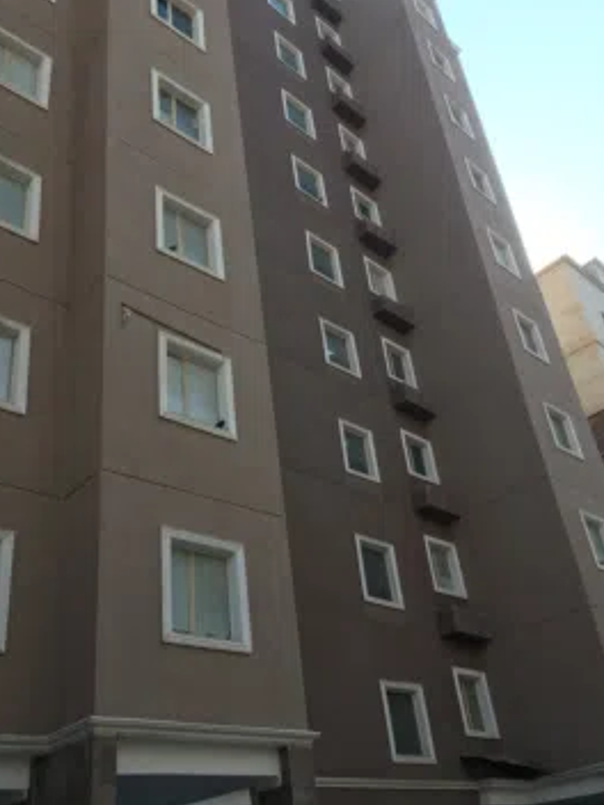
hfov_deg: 42.9
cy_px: 430
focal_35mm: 33
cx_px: 281
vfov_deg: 55.3
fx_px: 768
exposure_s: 1/534
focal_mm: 4.15
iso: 25
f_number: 2.2
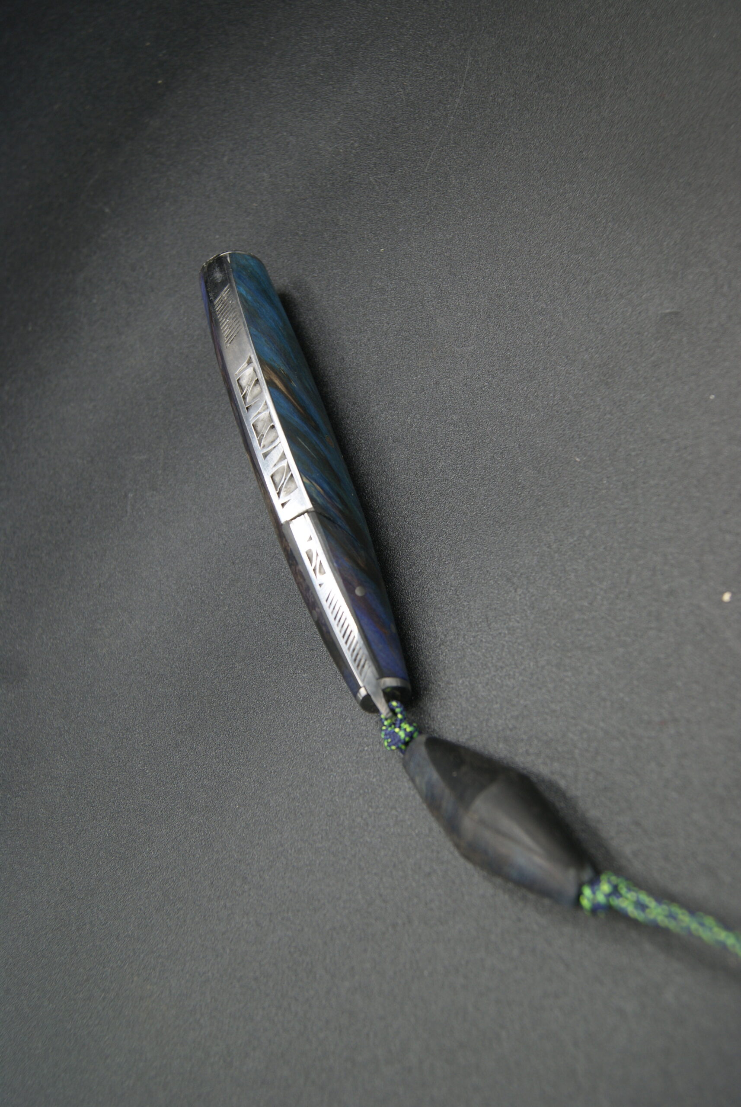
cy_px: 554
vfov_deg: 49.5
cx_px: 370
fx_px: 1200
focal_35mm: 39
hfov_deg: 34.3
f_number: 4.5
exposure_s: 1/40
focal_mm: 26
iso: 100
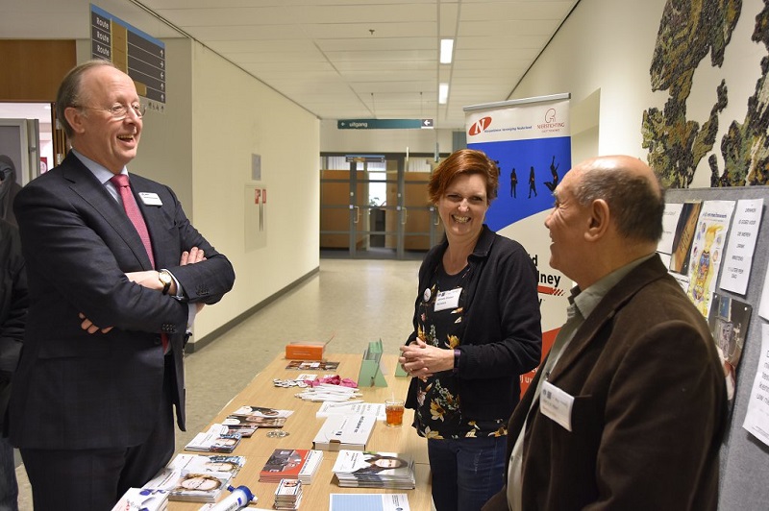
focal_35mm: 33
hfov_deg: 57.3
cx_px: 384
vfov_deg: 39.9
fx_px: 704
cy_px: 256
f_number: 4
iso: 800
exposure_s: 1/60
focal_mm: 22
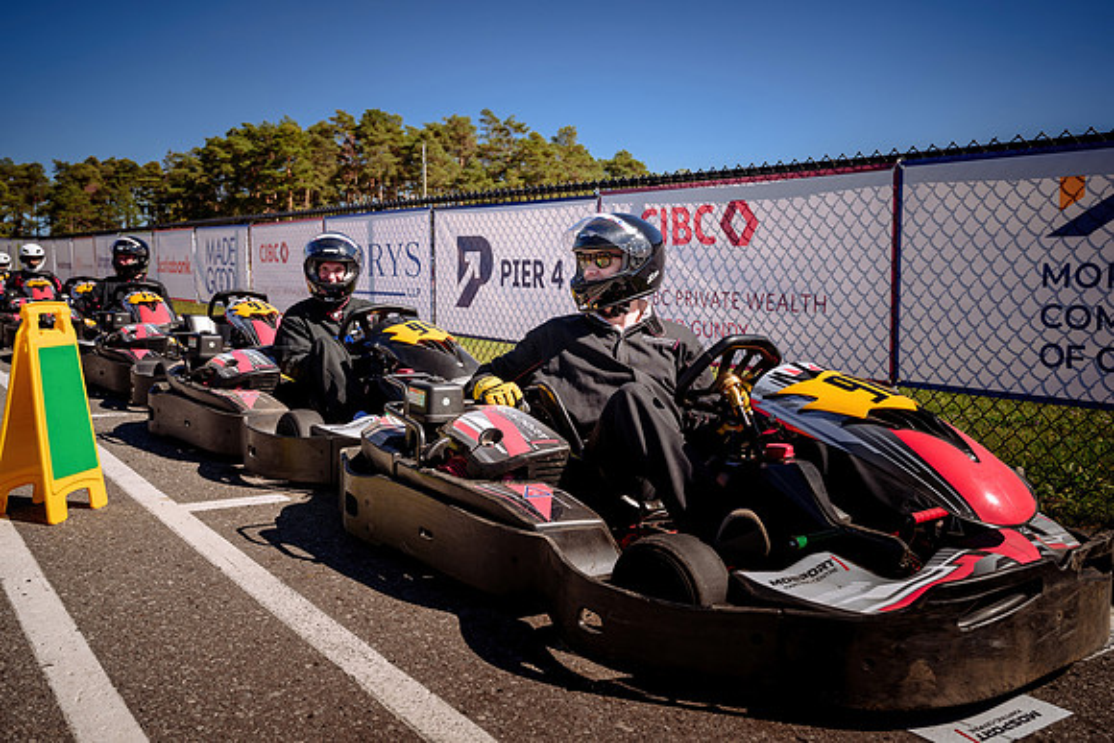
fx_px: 983
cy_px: 354
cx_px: 528
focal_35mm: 32
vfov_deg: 41.4
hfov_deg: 59.1
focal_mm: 30
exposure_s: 1/500
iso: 64
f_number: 4.5
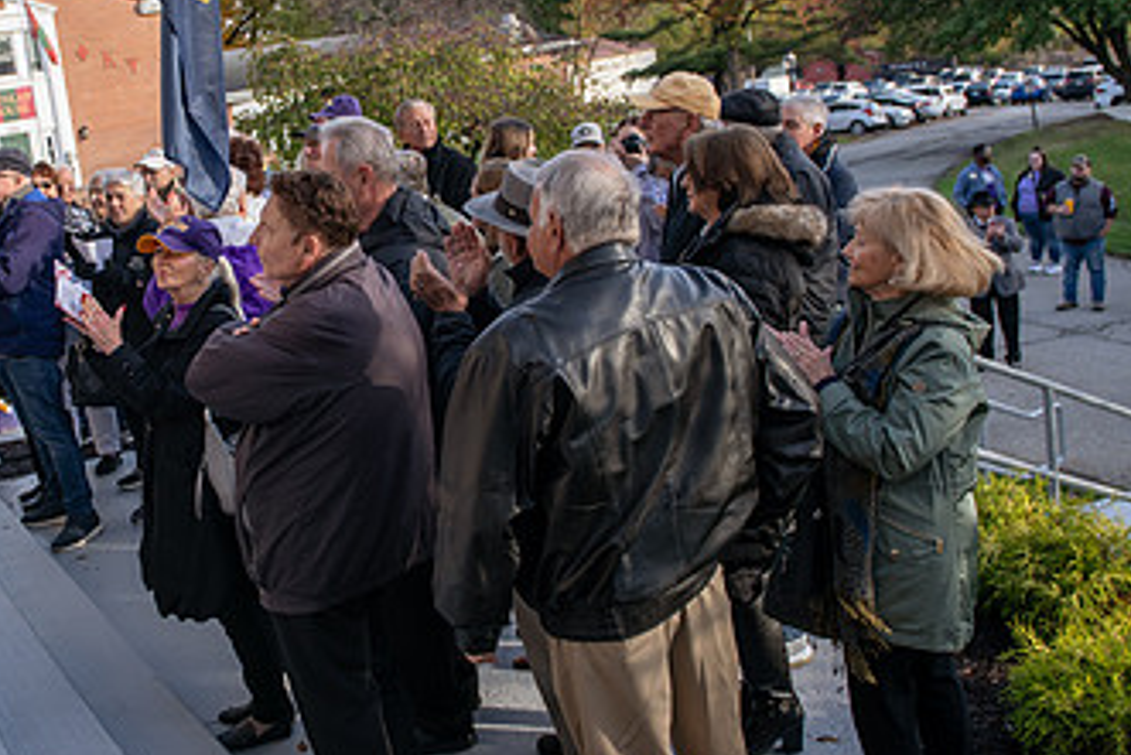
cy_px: 285
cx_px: 325
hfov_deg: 45.2
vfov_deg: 31.8
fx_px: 1320
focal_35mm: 42
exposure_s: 1/250
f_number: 4
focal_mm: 24
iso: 100
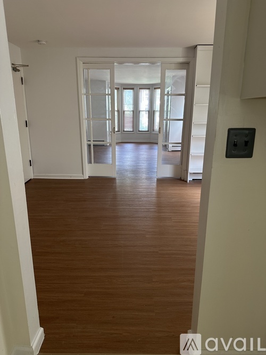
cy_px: 178
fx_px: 246
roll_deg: -0.7
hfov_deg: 56.8
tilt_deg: -15.1
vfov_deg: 71.6
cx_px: 133
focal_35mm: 24
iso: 200
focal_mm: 6.86
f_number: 1.78
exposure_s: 1/60
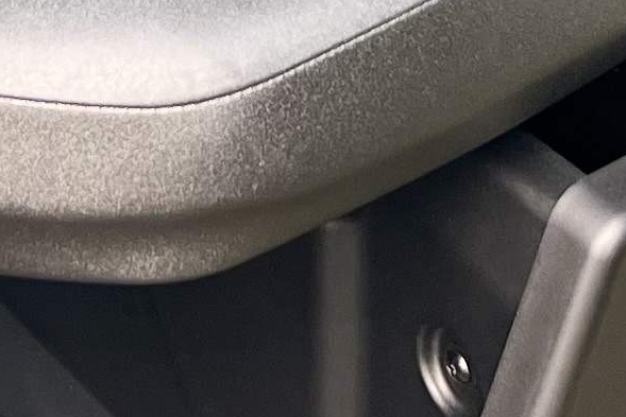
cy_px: -758
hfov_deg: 11.0
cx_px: 30
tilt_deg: -22.7
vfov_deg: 6.8
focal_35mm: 185
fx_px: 3218
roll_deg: -0.6
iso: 50
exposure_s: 1/121
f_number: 1.5
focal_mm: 5.7
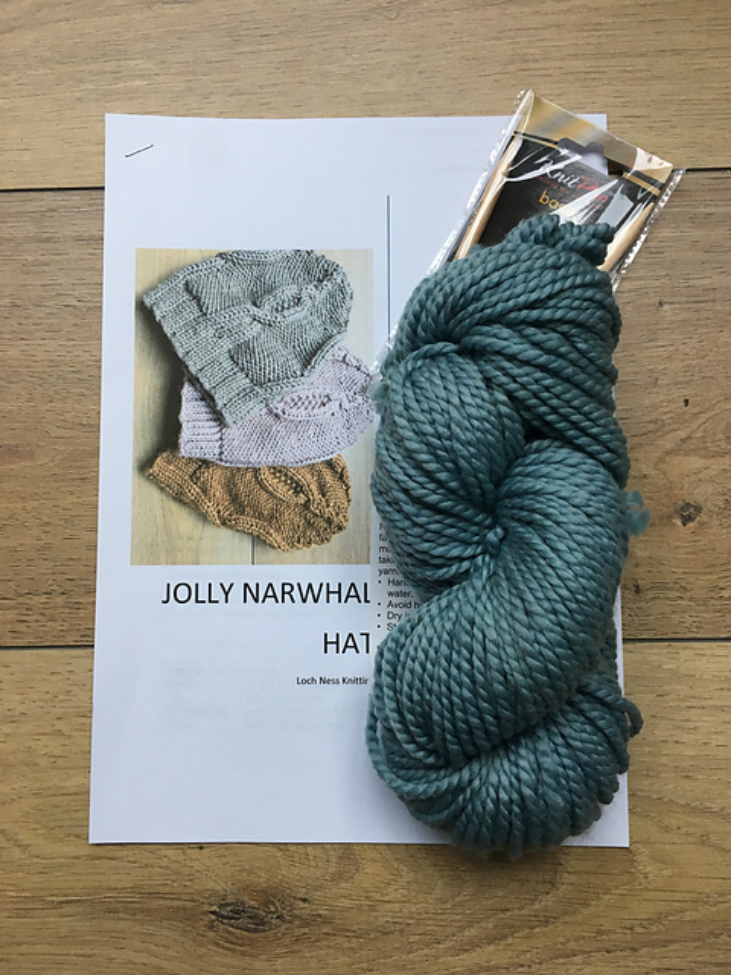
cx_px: 366
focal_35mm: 29
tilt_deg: -84.3
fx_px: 817
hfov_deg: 48.2
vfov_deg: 61.7
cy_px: 488
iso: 64
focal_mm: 4.15
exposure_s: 1/33
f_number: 2.2
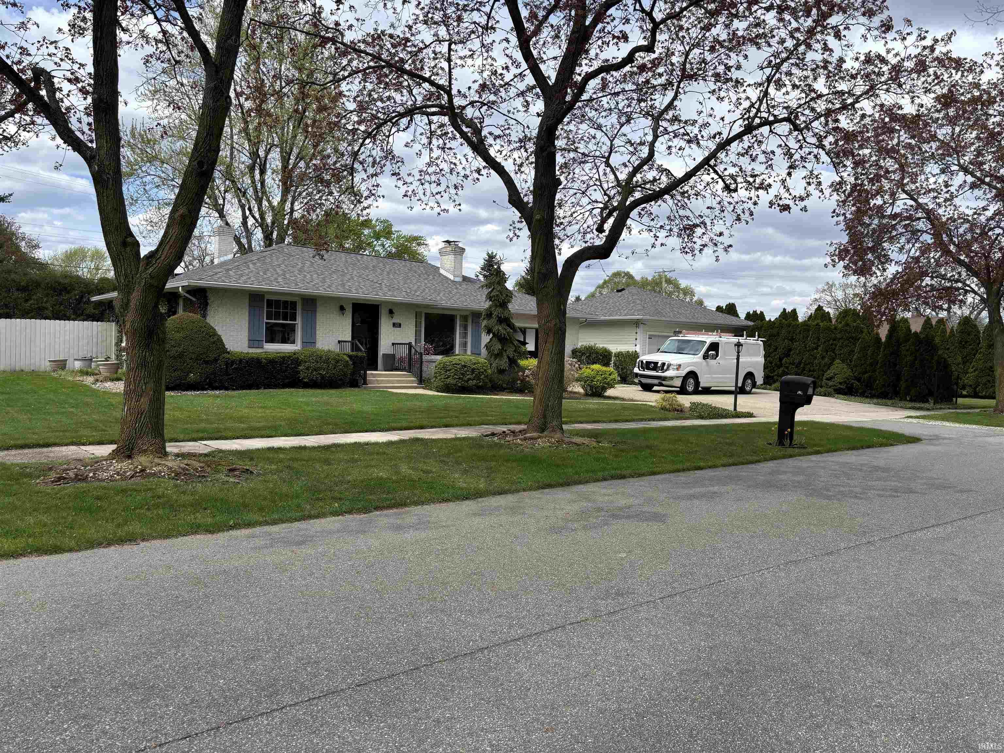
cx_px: 502
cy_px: 376
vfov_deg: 53.1
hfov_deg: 67.3
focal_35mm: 26
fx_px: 754
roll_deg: -1.5
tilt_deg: -1.6
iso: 50
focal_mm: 5.96
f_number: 1.6
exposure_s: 1/2639
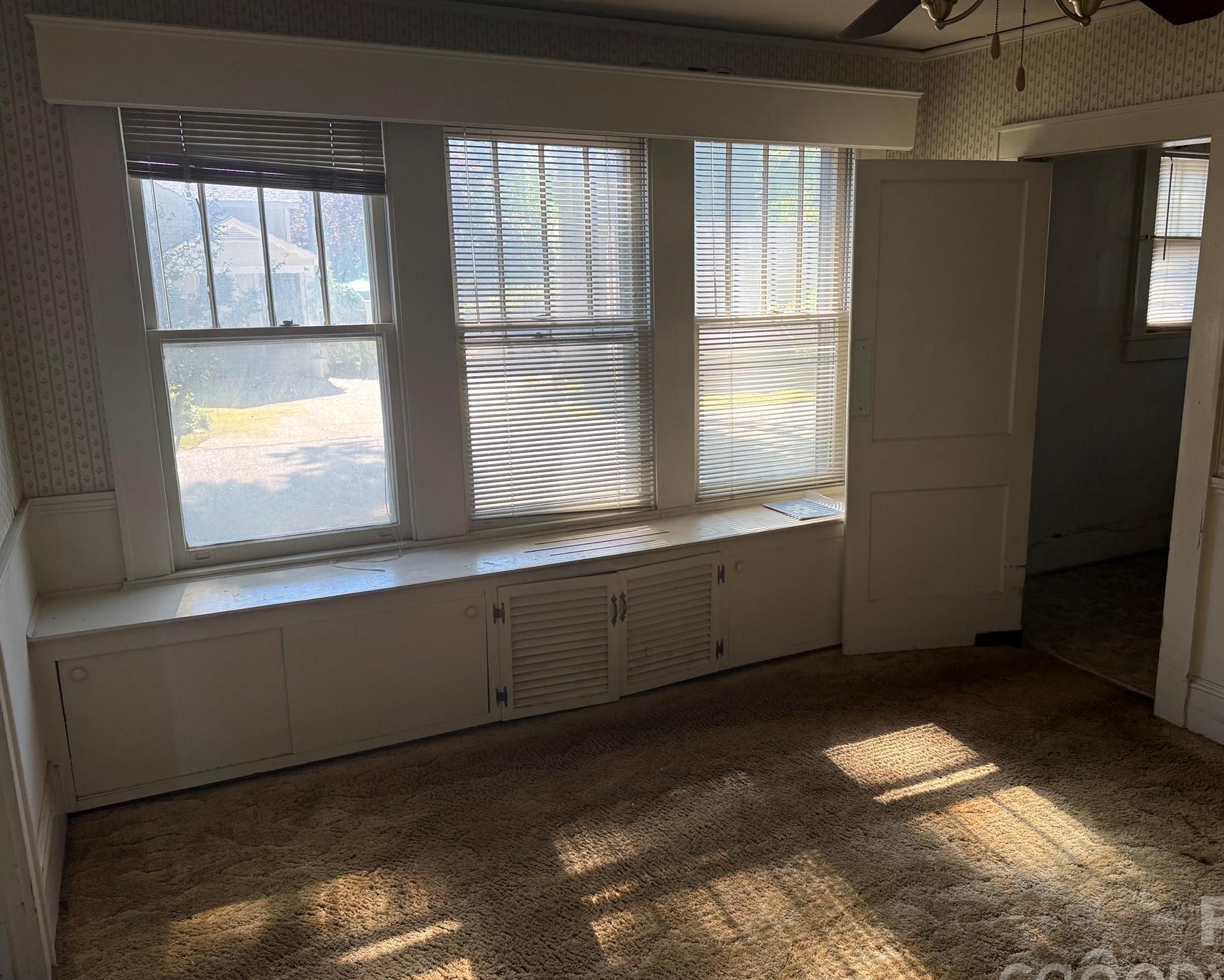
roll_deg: +0.3
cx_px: 697
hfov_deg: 61.9
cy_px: 487
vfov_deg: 51.5
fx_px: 1014
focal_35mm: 28
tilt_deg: -12.5
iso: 125
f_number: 1.78
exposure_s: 1/136
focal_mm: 6.76
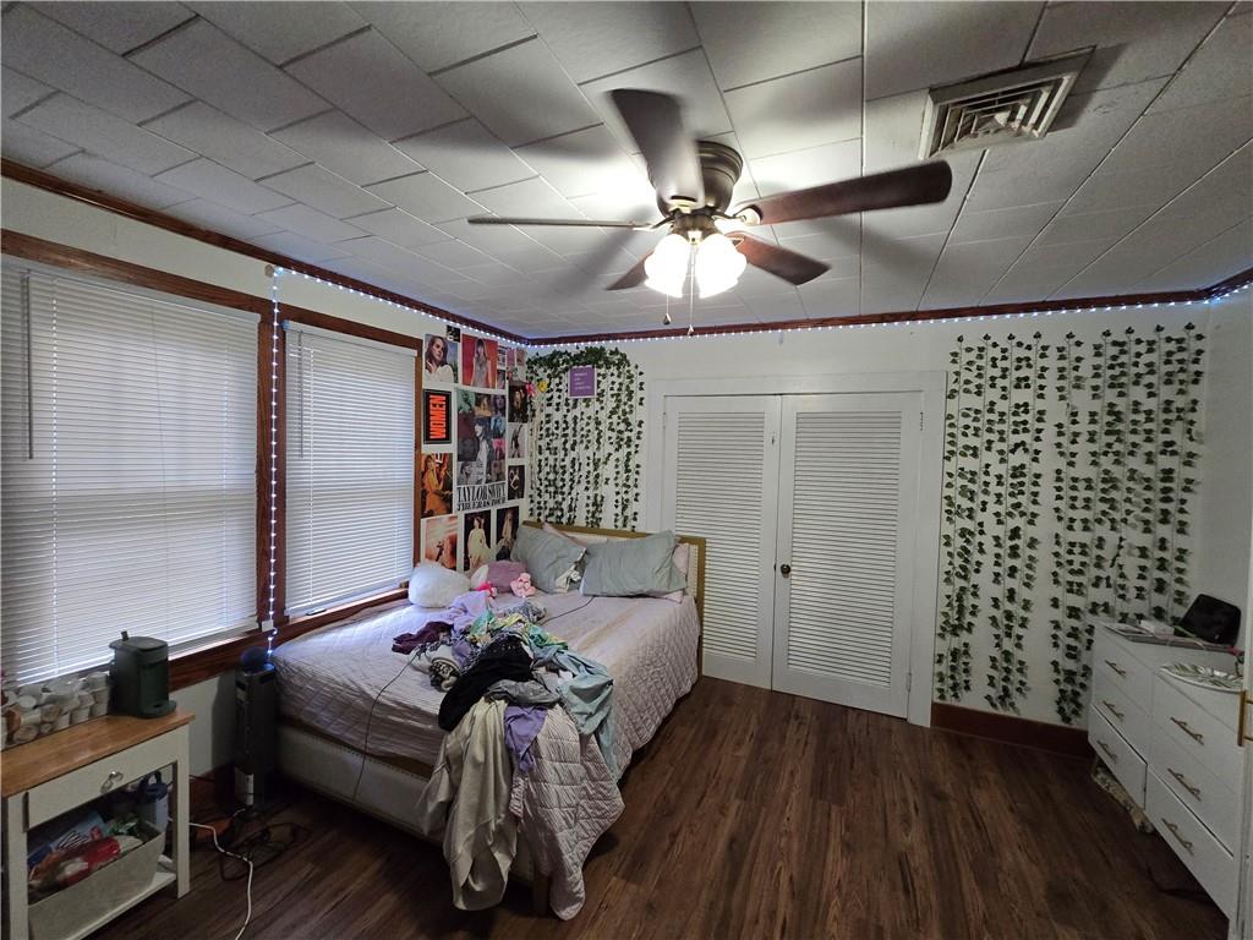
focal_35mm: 13
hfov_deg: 106.2
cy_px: 470
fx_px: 471
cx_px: 626
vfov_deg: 89.9
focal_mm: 2.2
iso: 320
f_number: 2.2
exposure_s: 1/60
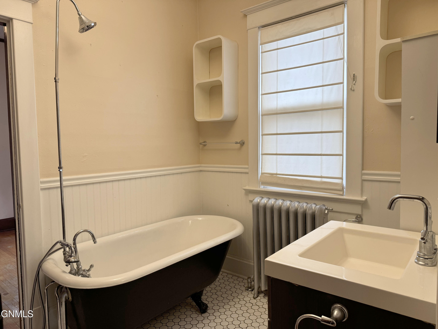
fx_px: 304
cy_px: 164
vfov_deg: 56.8
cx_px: 219
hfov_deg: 71.6
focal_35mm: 24
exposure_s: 1/60
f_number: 1.78
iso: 100
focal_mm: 6.76
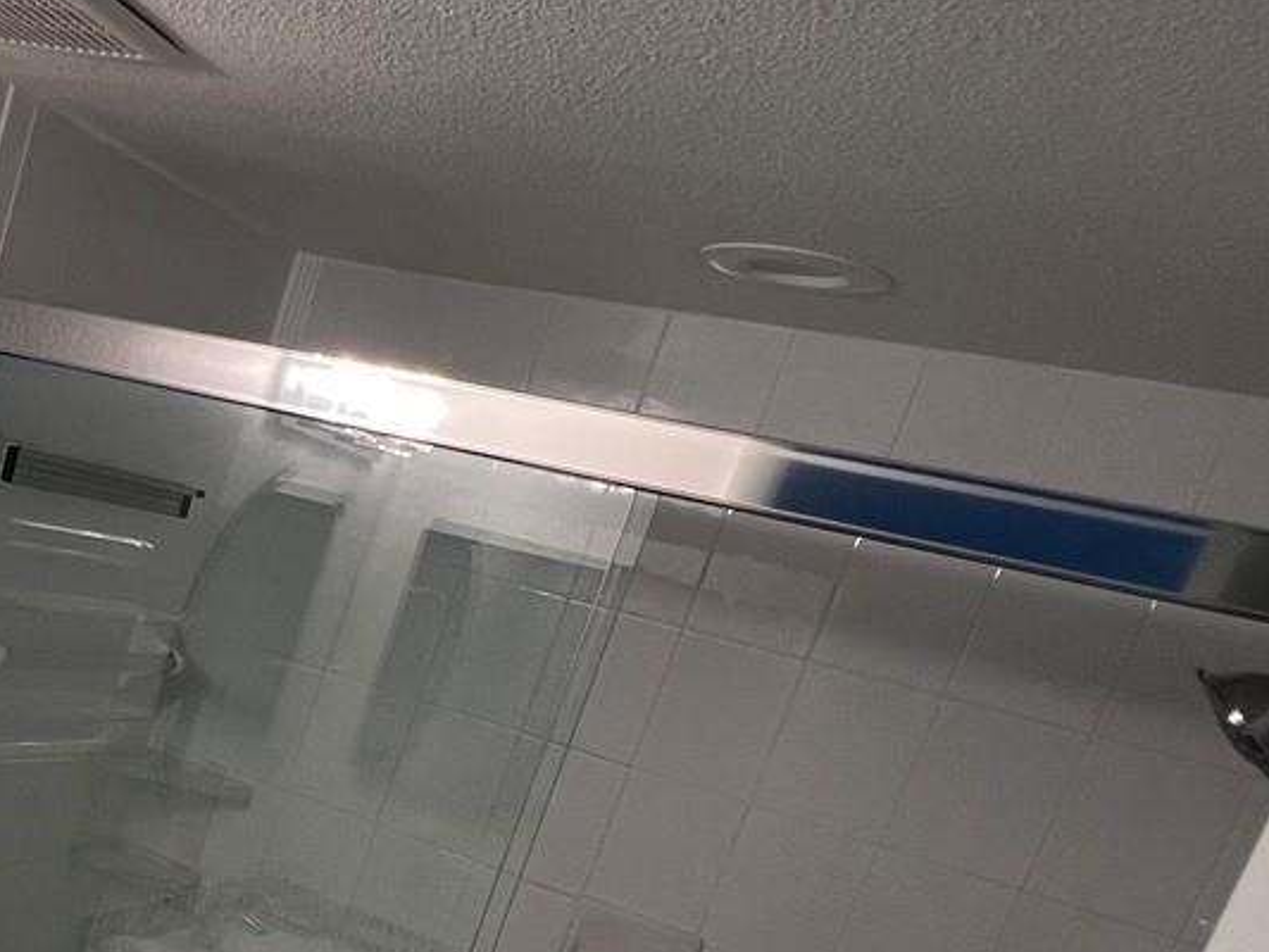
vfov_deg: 35.5
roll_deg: -13.8
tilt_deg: -14.6
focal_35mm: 39
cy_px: 781
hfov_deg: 39.0
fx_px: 1430
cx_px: -138
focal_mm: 1.57
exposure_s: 1/120
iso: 80
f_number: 1.8
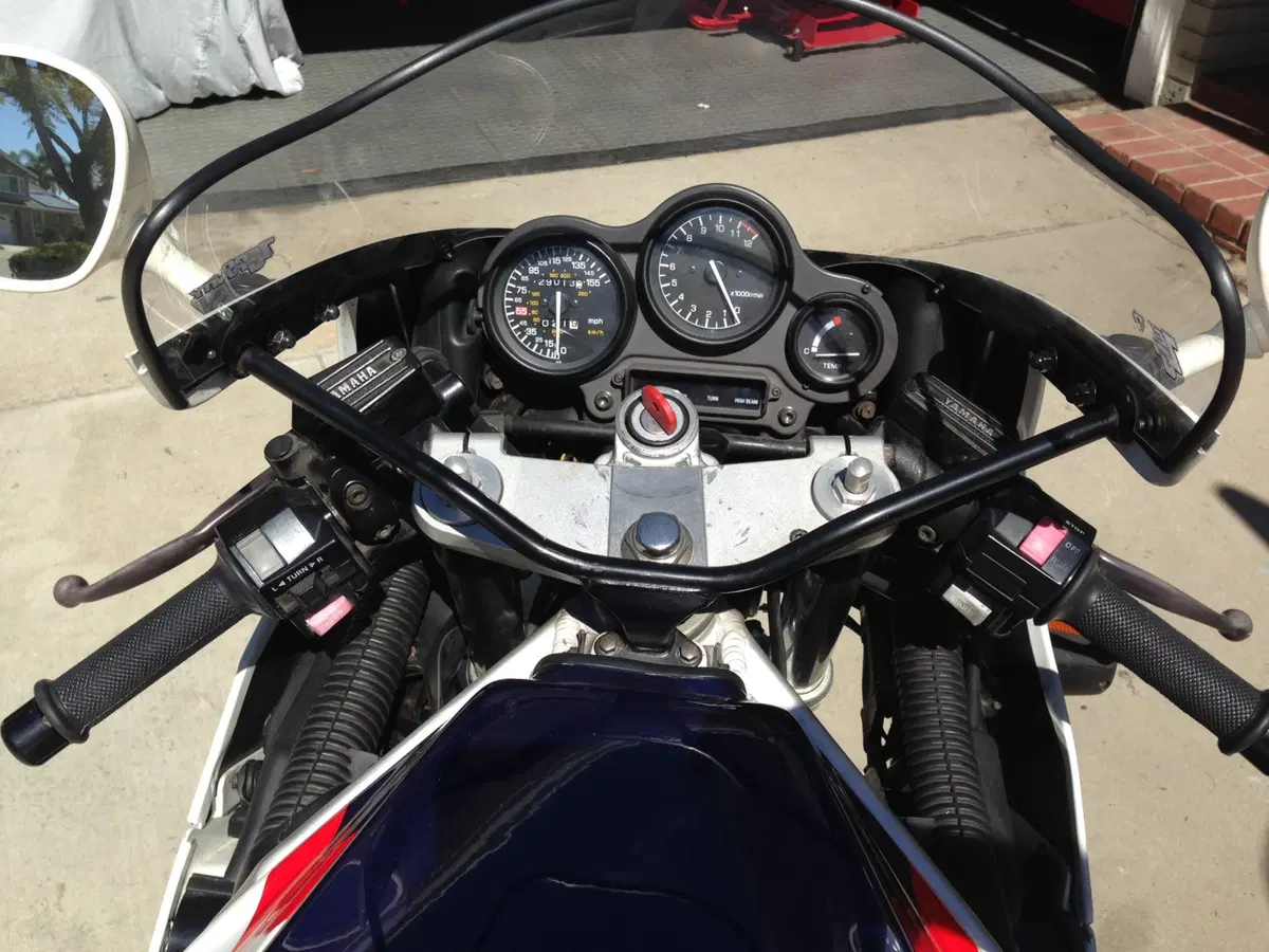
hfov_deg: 55.4
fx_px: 1210
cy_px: 476
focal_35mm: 33
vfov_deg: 42.9
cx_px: 634
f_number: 2.4
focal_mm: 4.12
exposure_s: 1/1642
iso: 50
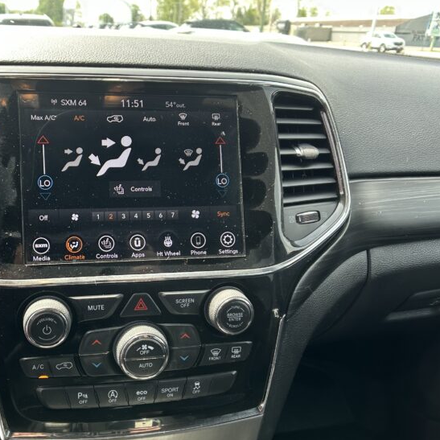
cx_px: 121
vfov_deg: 39.1
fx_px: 618
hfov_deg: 38.4
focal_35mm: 43
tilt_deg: -26.3
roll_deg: +0.5
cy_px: 250
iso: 32
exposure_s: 1/149
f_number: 1.5
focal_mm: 5.7
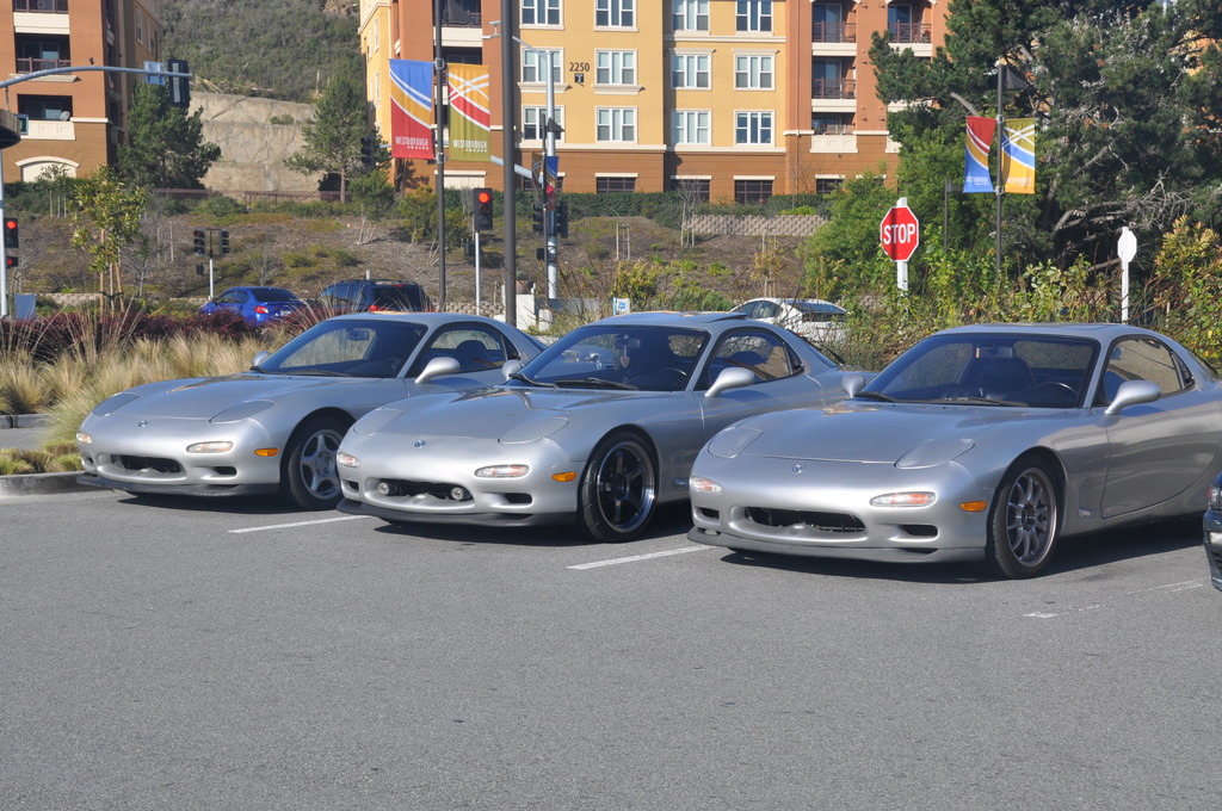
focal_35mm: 66
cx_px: 611
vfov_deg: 20.6
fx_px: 2237
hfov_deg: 30.5
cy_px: 406
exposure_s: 1/160
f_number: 13
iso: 200
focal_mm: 44
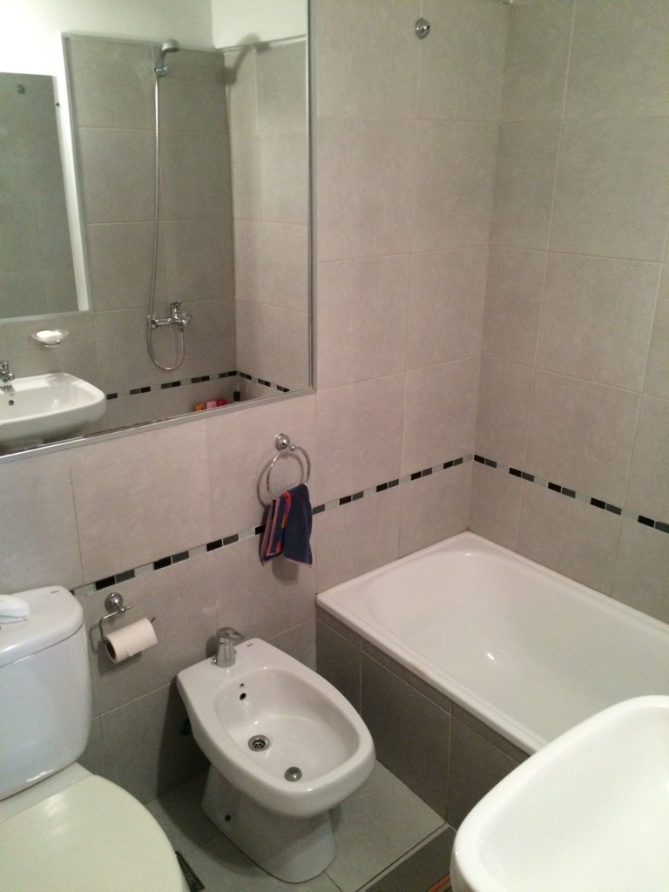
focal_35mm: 29
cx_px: 334
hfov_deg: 48.2
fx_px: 747
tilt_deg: -21.2
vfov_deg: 61.7
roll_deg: +0.8
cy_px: 446
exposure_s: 1/17
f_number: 2.2
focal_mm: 4.15
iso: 320
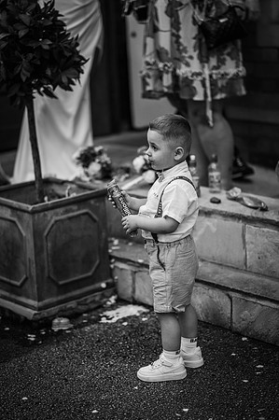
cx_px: 140
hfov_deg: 16.0
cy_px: 210
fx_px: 990
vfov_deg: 23.9
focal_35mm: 85
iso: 400
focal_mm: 85
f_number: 1.8
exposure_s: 1/200
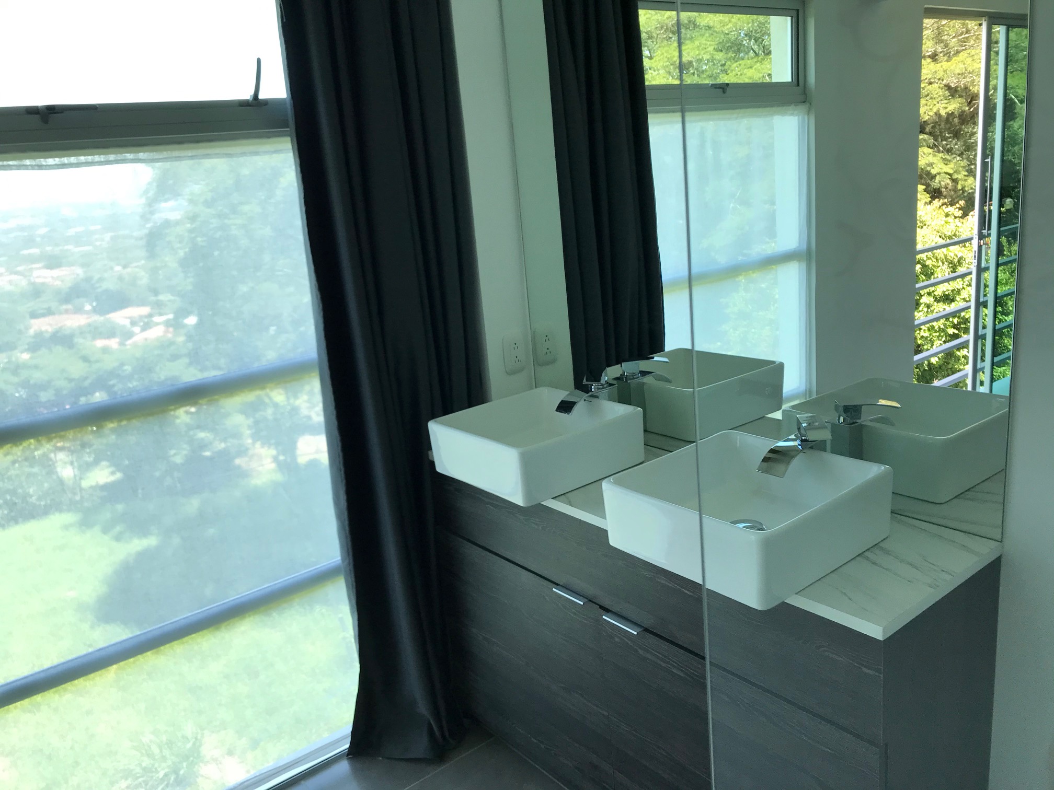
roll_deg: +5.0
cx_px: 527
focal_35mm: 28
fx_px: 853
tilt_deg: -14.8
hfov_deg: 63.4
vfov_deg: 49.7
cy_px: 395
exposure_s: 1/129
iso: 20
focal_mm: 3.99
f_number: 1.8
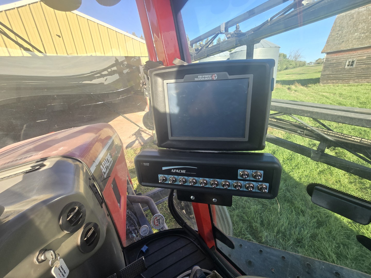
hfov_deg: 106.2
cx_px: 186
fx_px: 139
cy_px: 139
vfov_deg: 89.9
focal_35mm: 13
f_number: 2.2
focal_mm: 2.2
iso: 50
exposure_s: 1/385
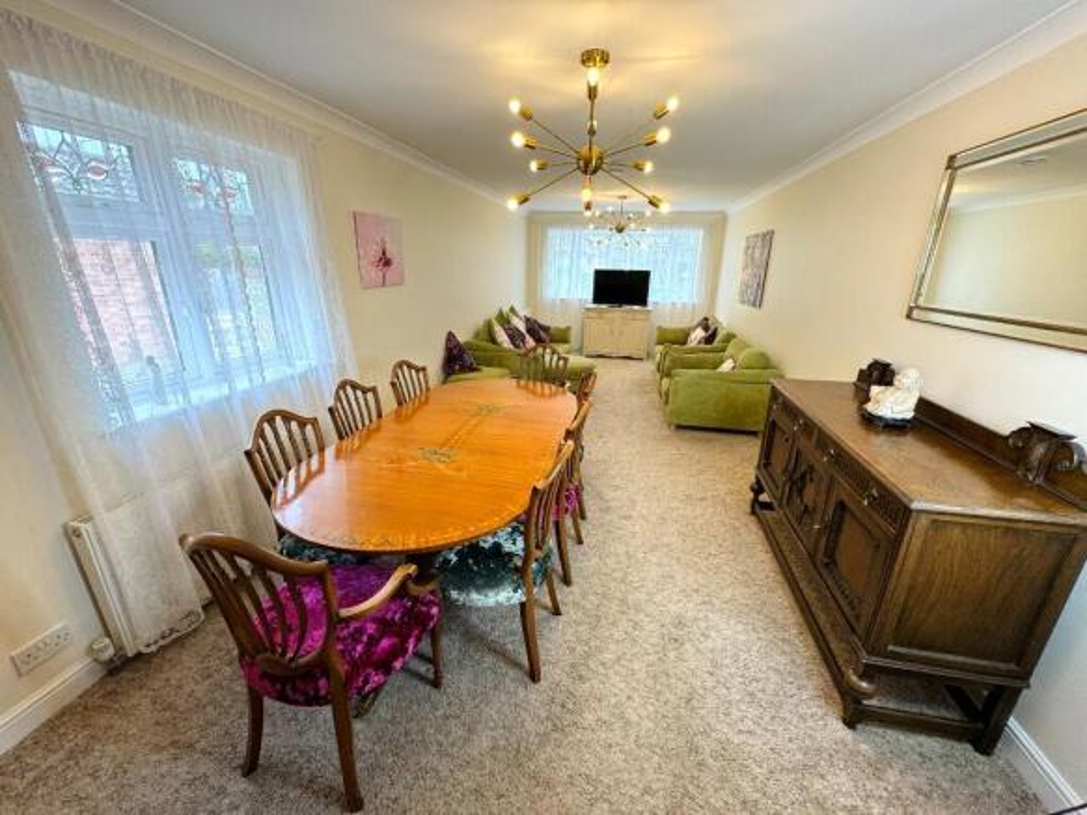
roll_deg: -1.1
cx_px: 544
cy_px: 408
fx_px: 440
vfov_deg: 85.7
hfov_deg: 102.1
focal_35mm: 14
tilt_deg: -18.4
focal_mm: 2.22
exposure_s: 1/99
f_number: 2.2
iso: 100
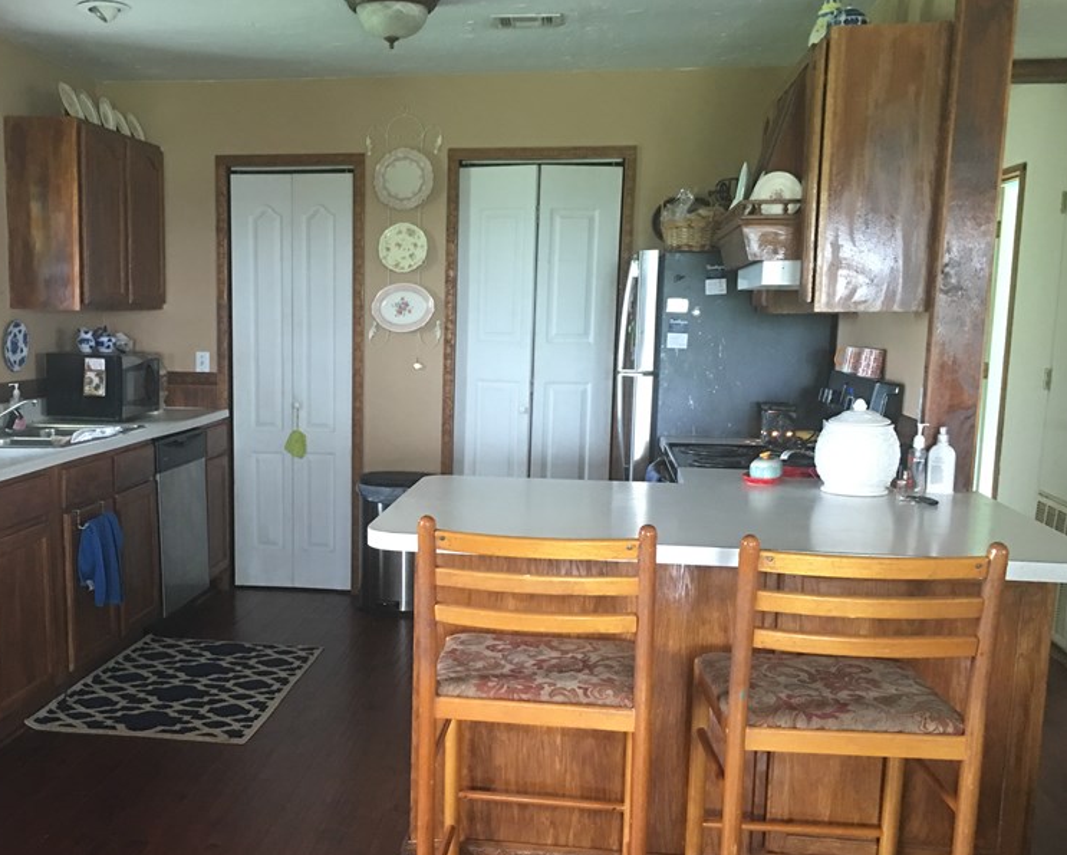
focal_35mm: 39
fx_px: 1232
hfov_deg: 46.4
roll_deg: -0.5
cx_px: 393
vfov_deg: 38.1
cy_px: 503
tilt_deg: -8.4
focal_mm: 4.15
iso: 80
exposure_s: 1/10
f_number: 2.2
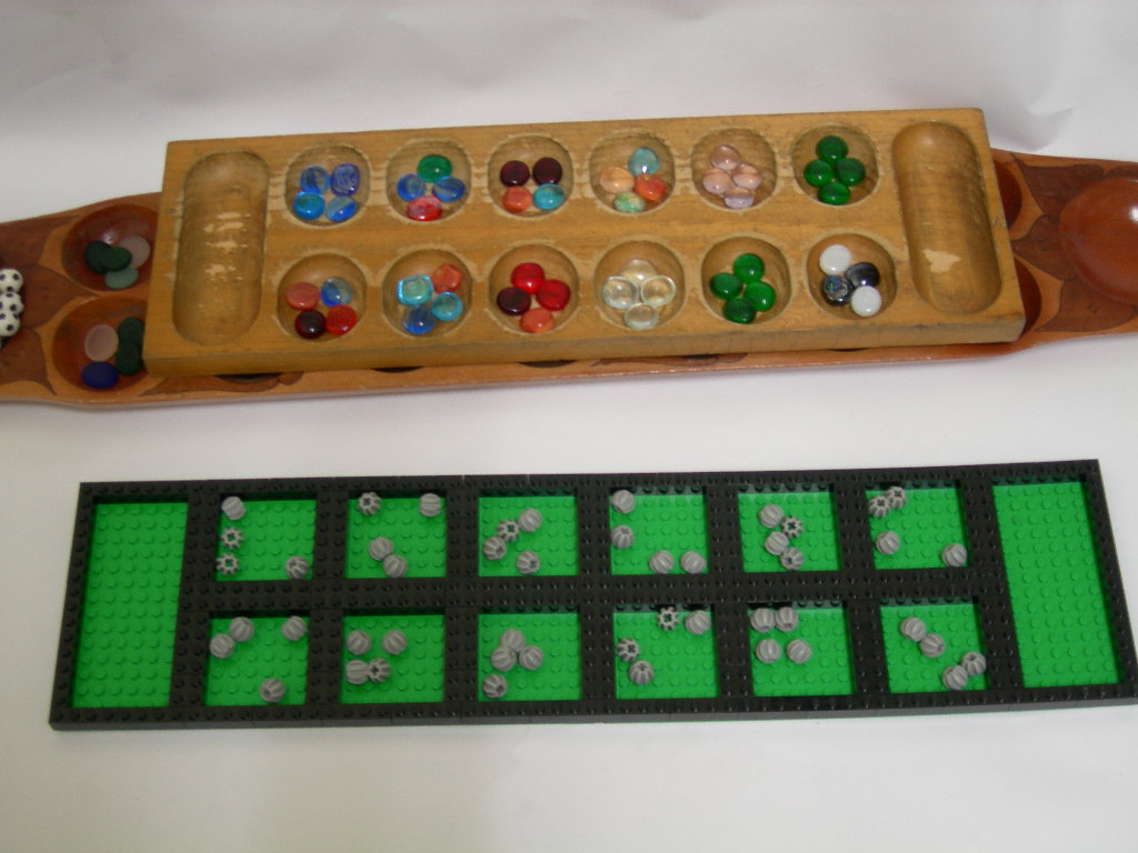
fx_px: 1677
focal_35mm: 51
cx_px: 569
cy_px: 426
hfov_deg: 37.5
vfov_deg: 28.6
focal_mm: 10.6
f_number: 3.2
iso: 89
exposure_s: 1/3.7
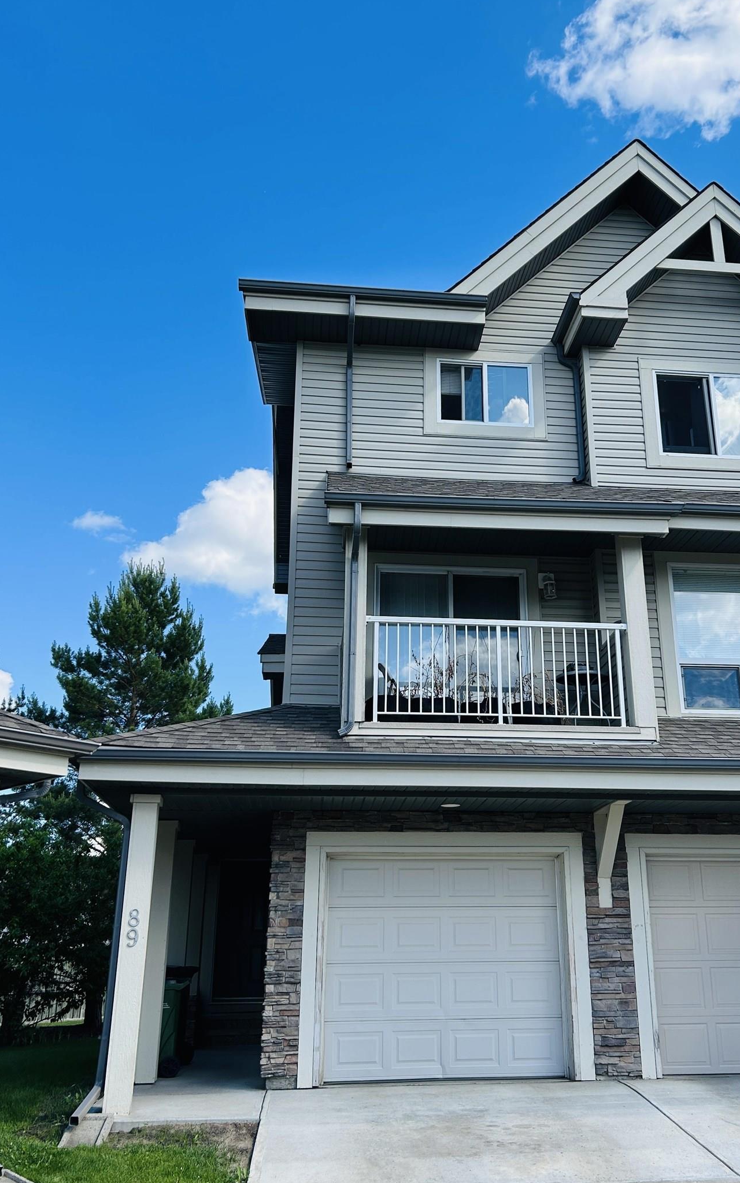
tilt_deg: +20.1
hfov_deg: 40.4
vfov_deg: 61.2
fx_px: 1000
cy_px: 602
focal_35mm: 31
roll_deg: +1.0
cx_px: 442
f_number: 1.5
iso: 50
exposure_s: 1/1698
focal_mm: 5.7
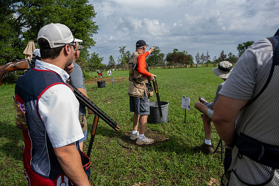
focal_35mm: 24
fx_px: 186
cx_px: 140
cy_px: 93
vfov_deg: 53.2
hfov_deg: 73.7
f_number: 6.3
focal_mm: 24
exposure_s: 1/100
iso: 64
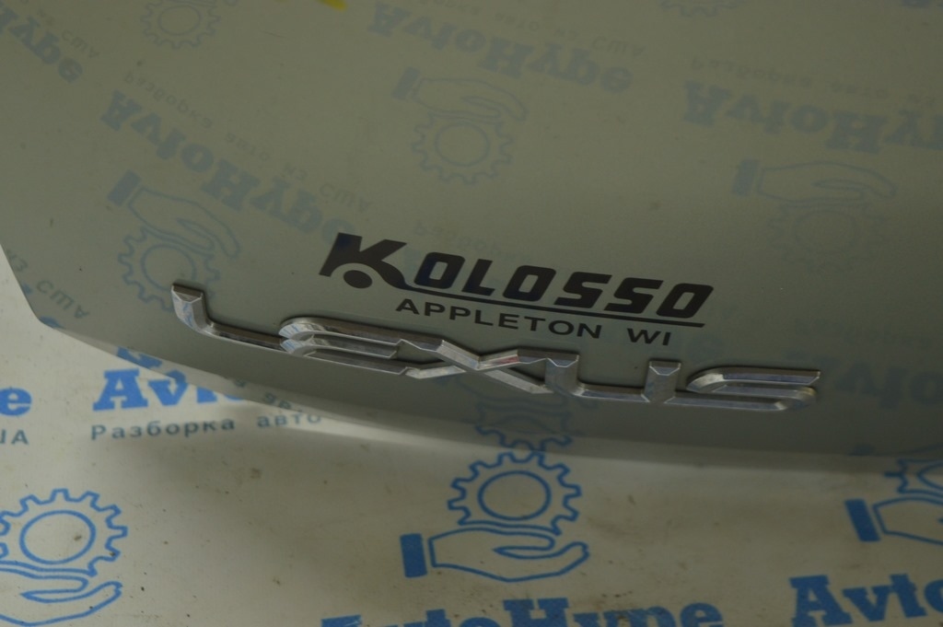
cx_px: 472
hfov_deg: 28.1
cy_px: 314
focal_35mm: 72
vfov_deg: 18.9
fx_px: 1884
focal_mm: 48
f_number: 5.6
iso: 400
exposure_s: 1/20
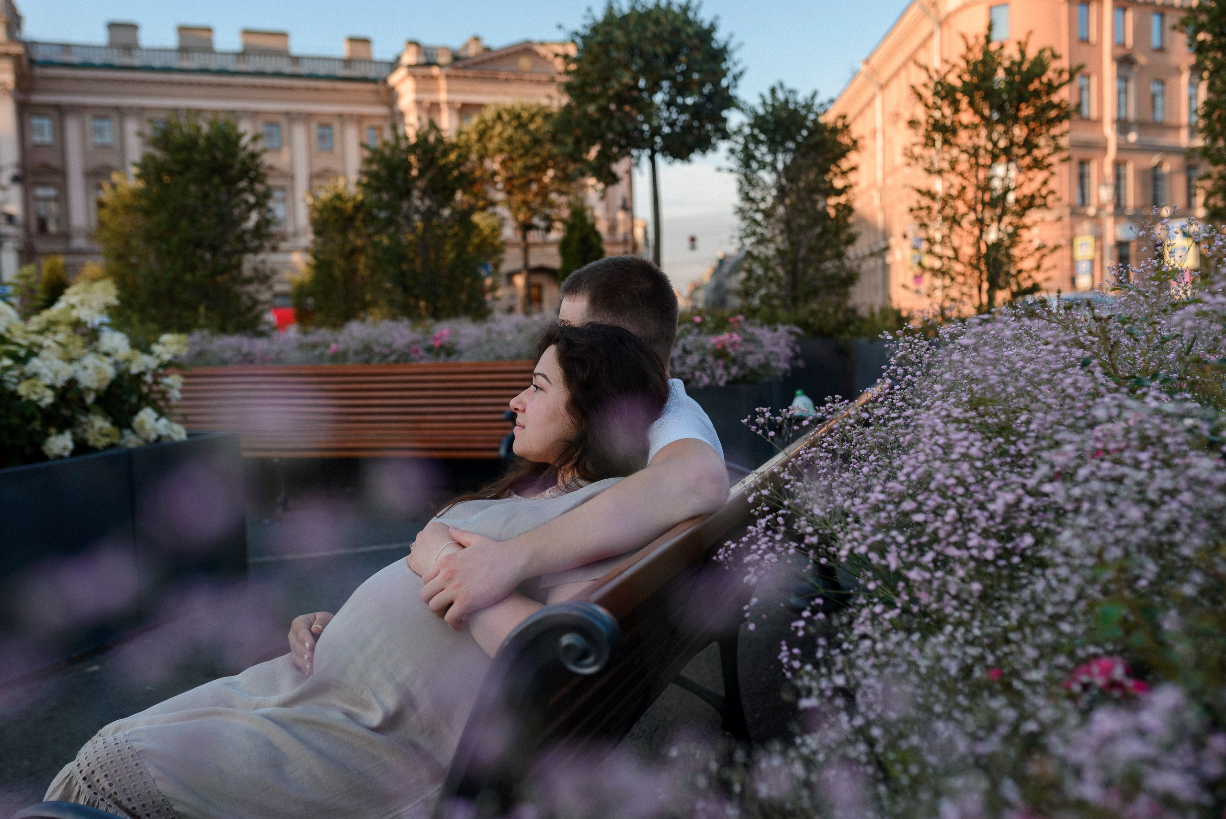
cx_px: 613
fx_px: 1220
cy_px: 410
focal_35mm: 36
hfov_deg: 53.4
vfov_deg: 37.1
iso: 100
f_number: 3.5
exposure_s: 1/320
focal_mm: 35
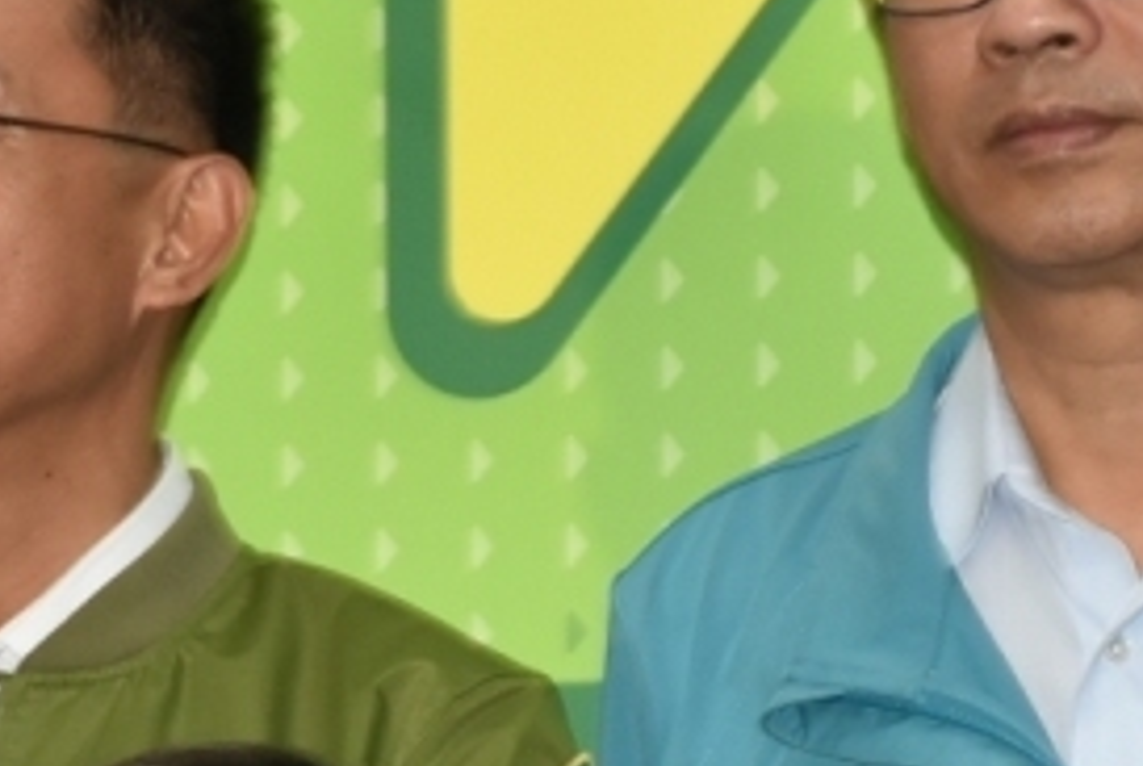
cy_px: 1214
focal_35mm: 416
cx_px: 498
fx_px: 13229
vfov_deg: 3.3
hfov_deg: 4.9
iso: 800
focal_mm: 80
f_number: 5.3
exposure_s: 1/60
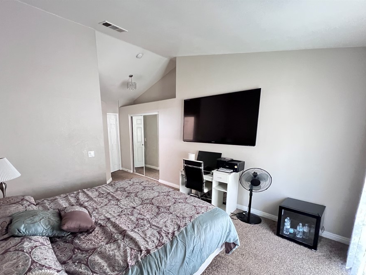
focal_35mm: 15
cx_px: 161
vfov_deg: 81.3
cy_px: 158
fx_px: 159
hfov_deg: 97.7
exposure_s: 1/60
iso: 1000
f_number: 1.8
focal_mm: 1.57
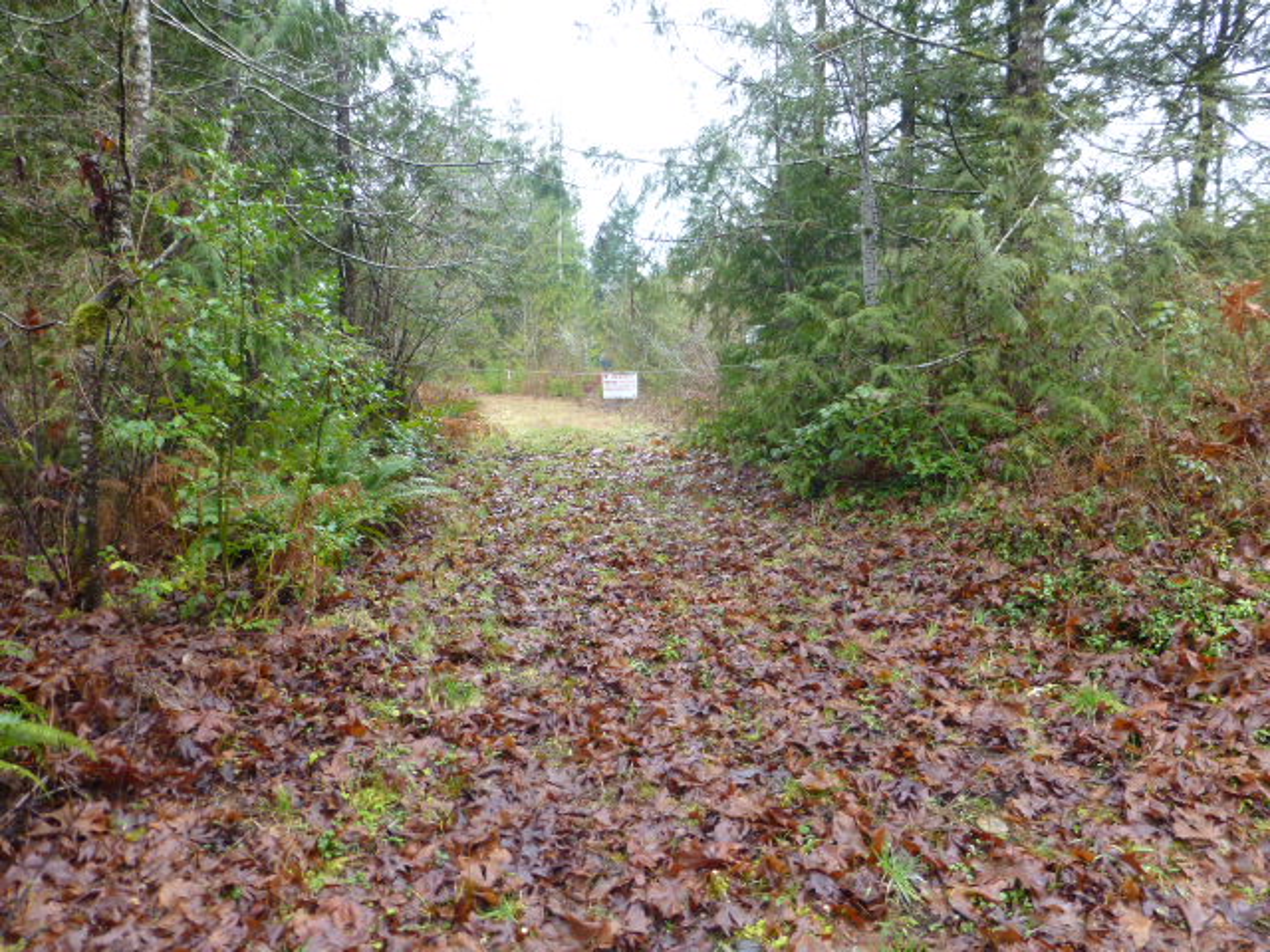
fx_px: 881
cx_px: 635
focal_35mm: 24
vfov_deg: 56.8
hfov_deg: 71.6
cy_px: 476
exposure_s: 1/60
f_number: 3.3
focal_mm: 4.3
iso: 125
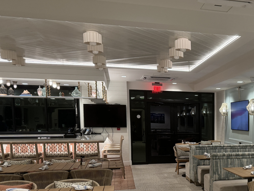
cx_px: 221
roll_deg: +0.3
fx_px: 323
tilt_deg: -5.8
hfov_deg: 40.2
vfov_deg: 32.1
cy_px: 151
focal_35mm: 44
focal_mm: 6.76
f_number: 1.78
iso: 250
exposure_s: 1/57
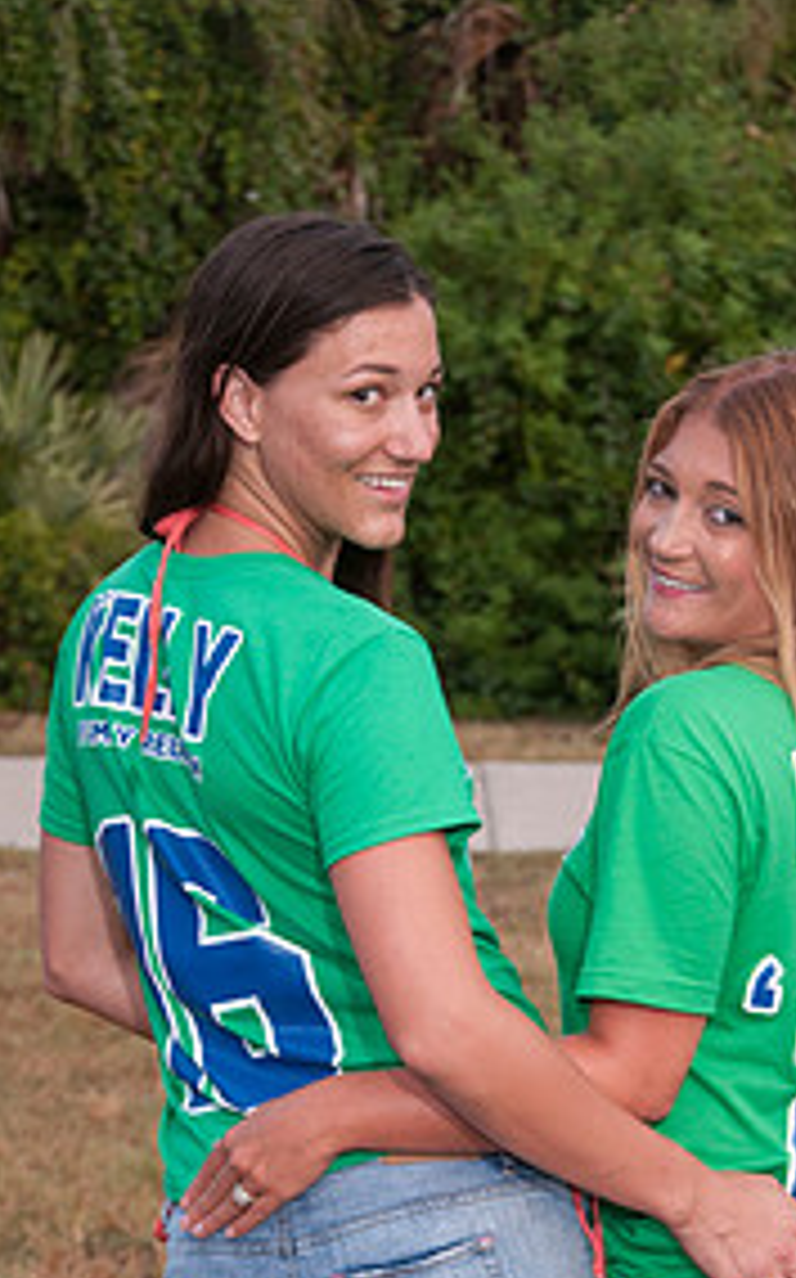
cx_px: 582
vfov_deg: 16.5
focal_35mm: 126
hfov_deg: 10.4
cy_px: 918
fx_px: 4382
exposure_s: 1/60
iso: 400
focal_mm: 52
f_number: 5.6
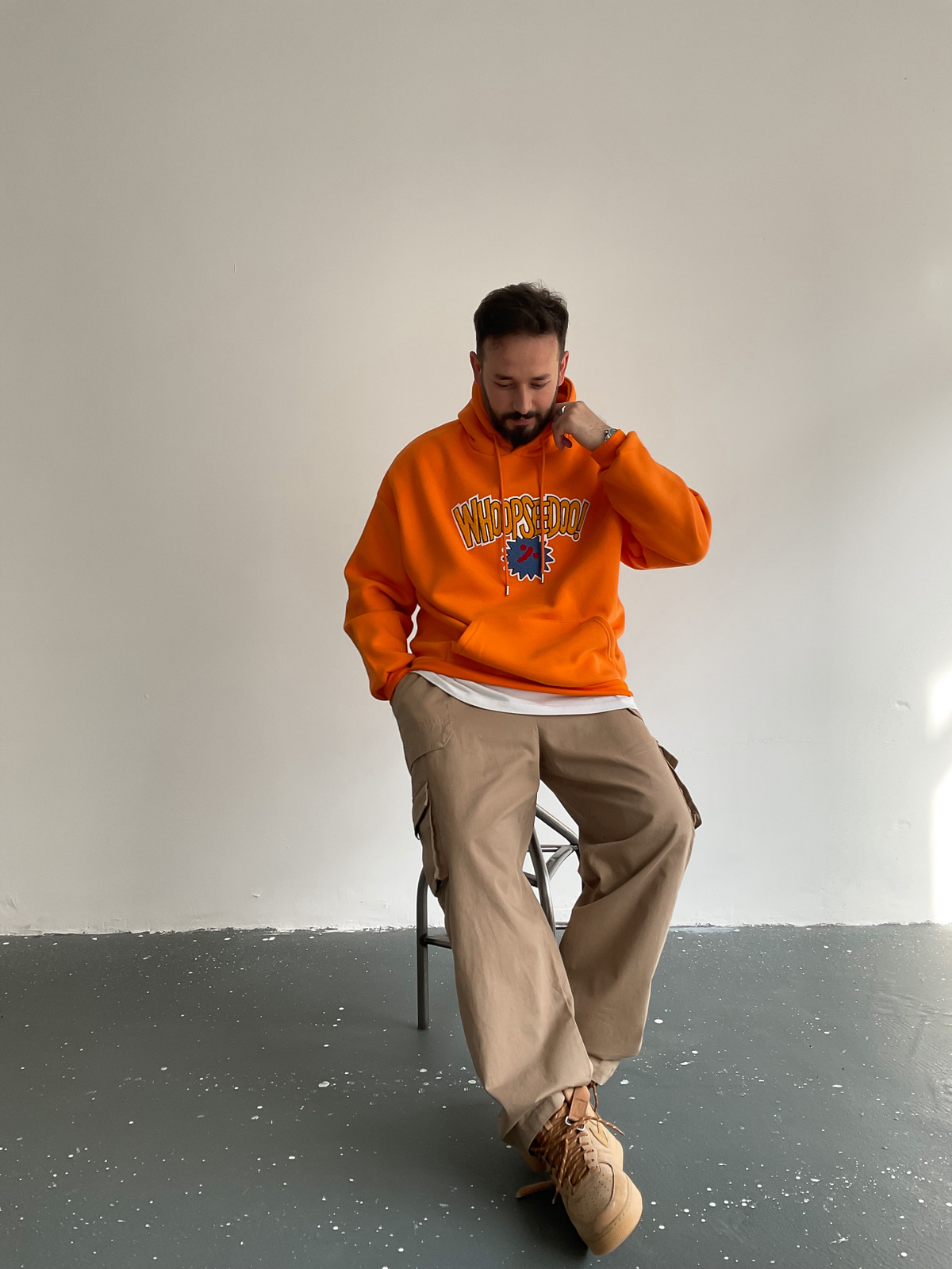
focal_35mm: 29
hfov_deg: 48.2
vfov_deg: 61.7
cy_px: 634
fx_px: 1063
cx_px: 476
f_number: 1.8
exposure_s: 1/120
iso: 32
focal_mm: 3
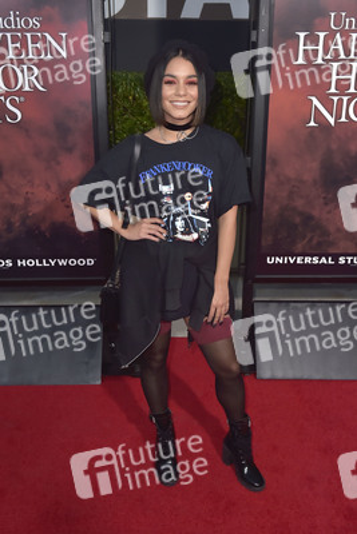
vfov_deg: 55.8
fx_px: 505
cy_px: 267
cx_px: 178
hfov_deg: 38.9
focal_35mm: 34
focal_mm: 34
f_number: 6.3
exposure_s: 1/320
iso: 640
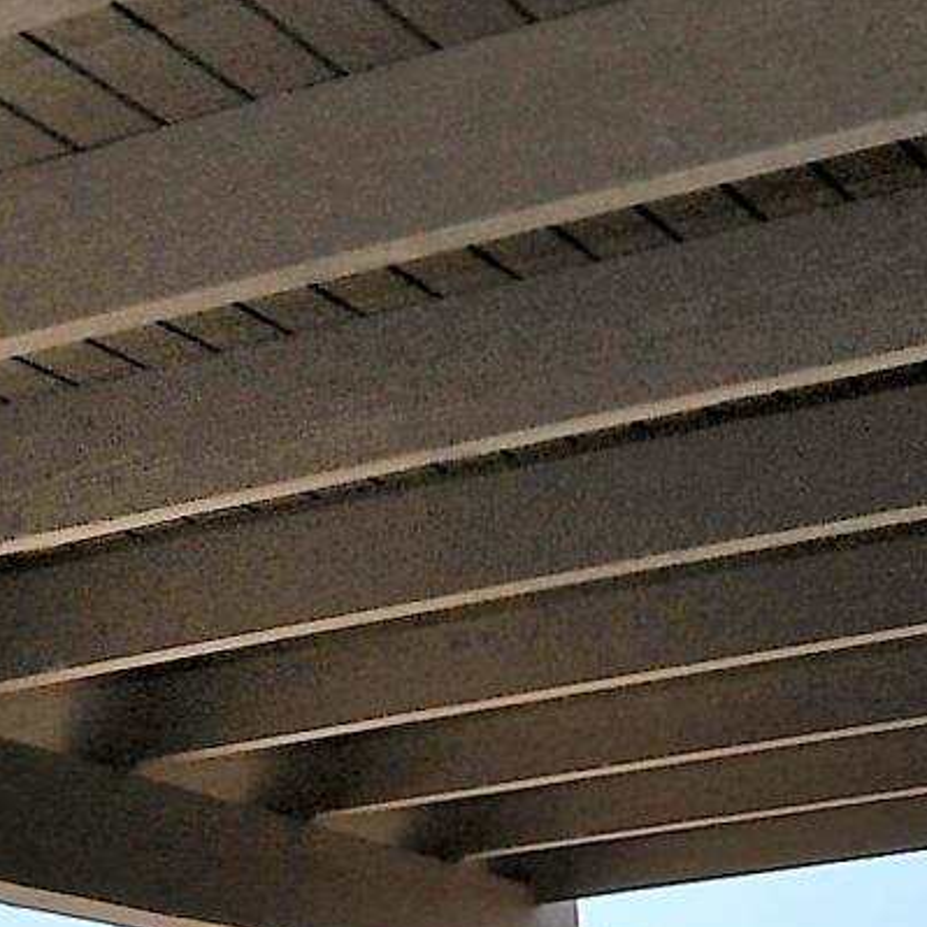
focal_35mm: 115
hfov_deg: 13.9
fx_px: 3484
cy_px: 1233
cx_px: -588
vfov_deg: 14.5
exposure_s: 1/320
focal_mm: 18
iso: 320
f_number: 14
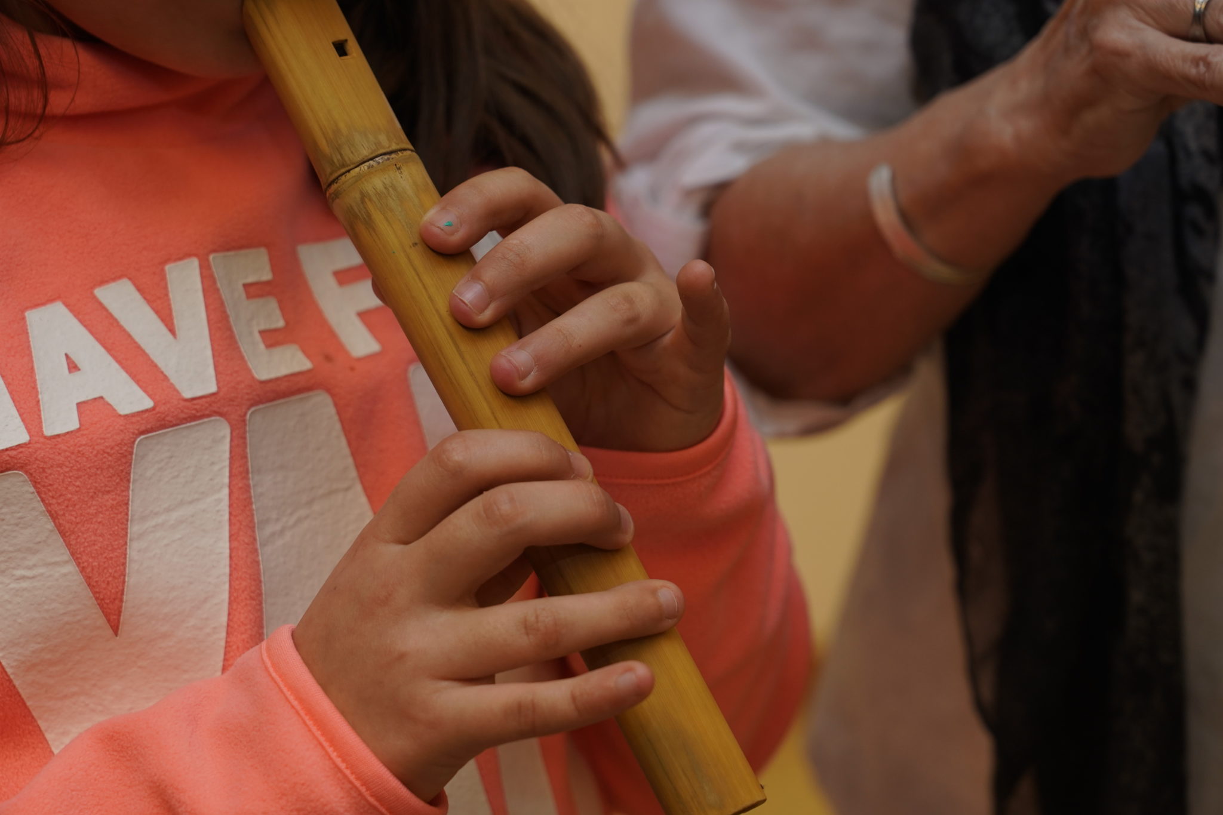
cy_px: 408
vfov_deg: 13.0
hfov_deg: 19.5
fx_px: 3567
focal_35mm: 105
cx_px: 612
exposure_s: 1/200
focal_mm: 105
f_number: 5.6
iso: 800
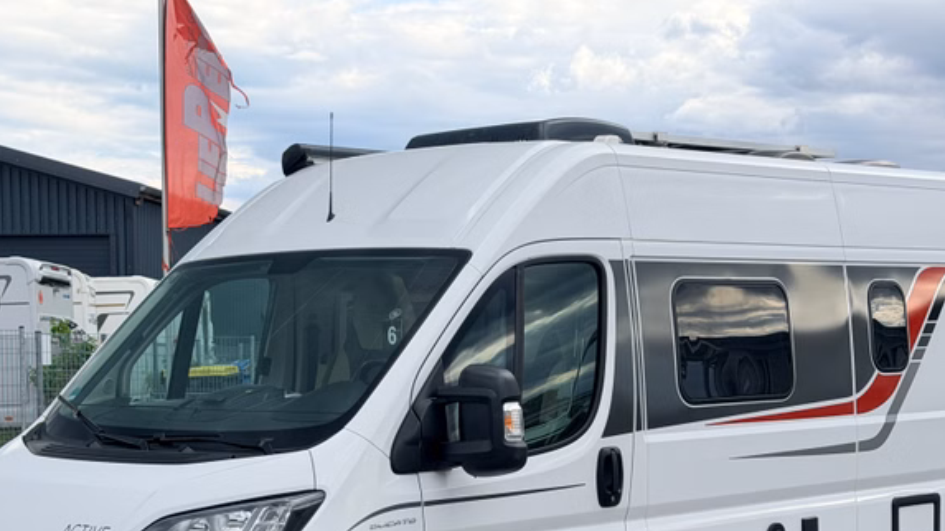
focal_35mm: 73
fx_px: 1829
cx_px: 491
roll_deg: -0.5
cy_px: 455
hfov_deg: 29.0
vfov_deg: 16.4
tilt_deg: -2.9
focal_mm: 6.76
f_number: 1.78
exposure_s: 1/2033
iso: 64
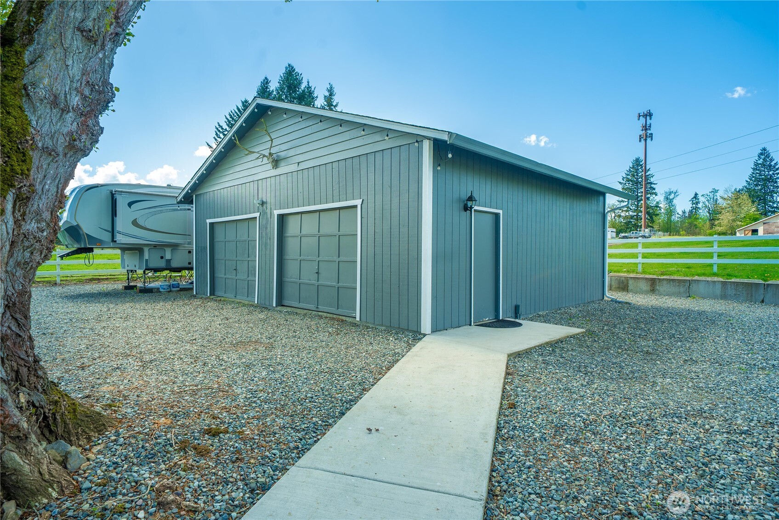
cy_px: 260
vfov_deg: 64.6
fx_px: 411
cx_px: 390
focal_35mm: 19
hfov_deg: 86.9
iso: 80
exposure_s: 1/80
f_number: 7.1
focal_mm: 19
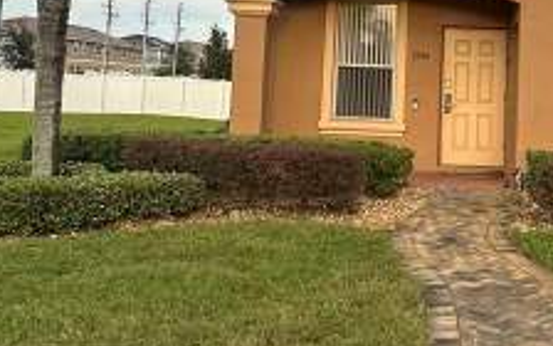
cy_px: 32
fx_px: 799
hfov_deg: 36.6
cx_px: 457
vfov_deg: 23.7
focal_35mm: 53
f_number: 2.2
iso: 40
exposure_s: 1/139
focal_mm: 2.22
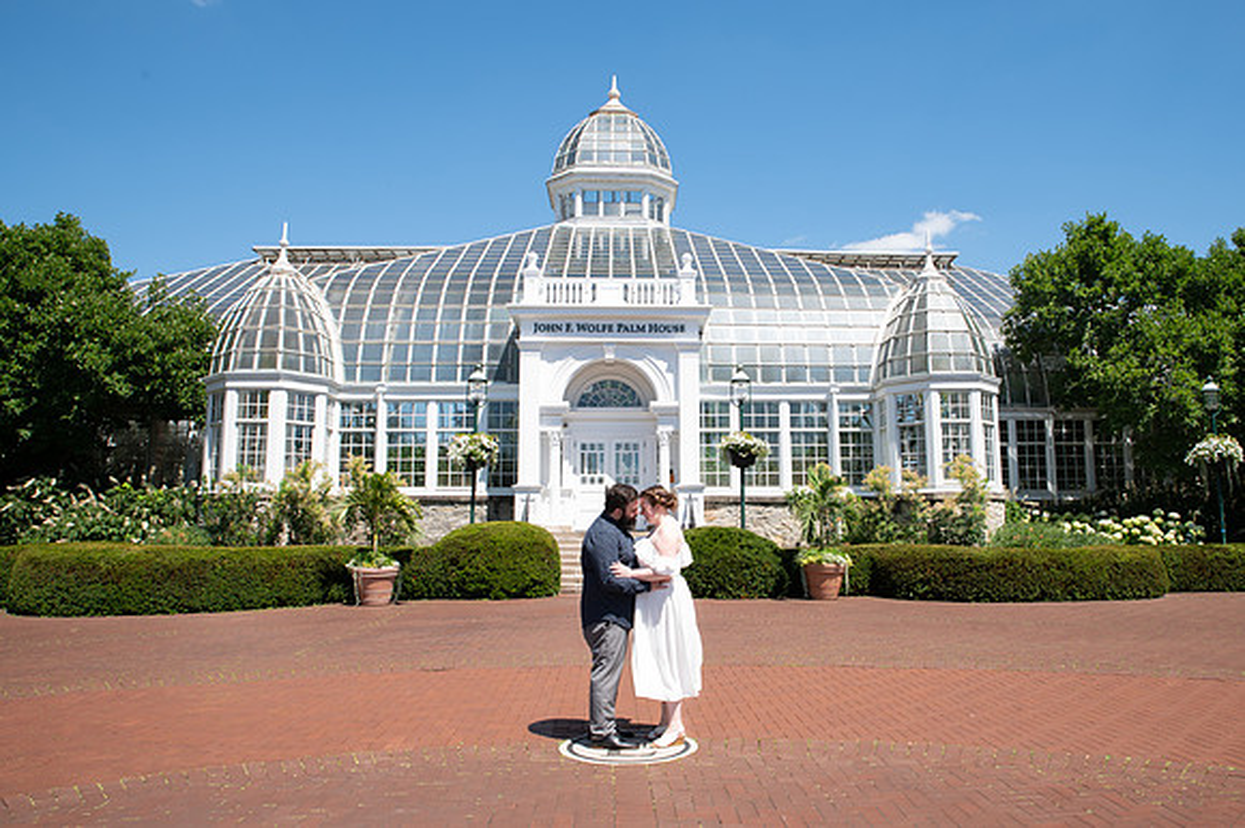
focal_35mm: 26
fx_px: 909
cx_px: 678
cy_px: 392
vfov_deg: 49.0
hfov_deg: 68.7
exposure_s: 1/200
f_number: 8
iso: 160
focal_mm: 24
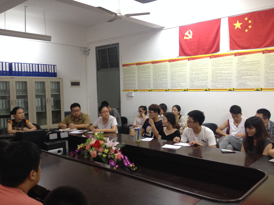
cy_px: 102
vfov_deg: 40.7
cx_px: 137
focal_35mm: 35
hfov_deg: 52.6
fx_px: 277
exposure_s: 1/20
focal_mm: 4.28
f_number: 2.4
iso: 125
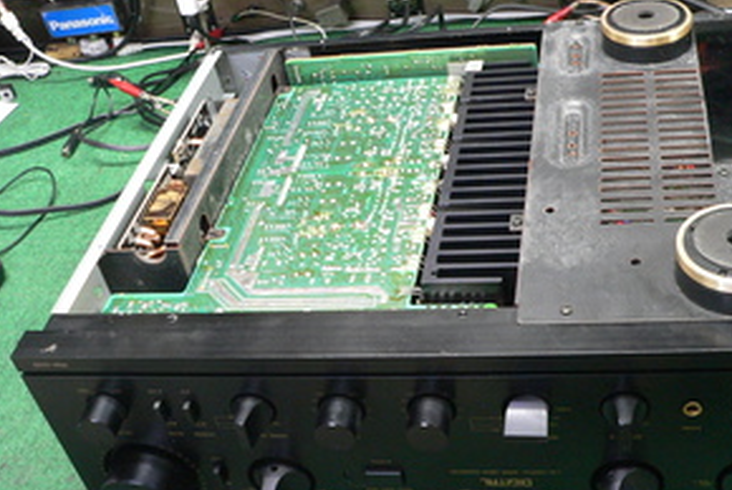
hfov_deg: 40.1
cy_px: 234
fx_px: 997
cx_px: 452
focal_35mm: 49
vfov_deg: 27.6
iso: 200
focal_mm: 6
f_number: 2.8
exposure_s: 1/6
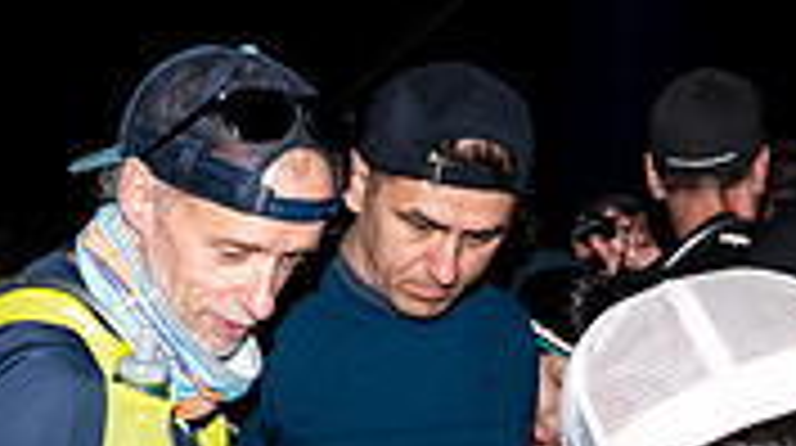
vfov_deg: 11.5
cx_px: 436
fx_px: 2171
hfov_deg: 20.8
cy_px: 487
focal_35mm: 103
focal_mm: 30
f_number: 4
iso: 320
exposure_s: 1/200
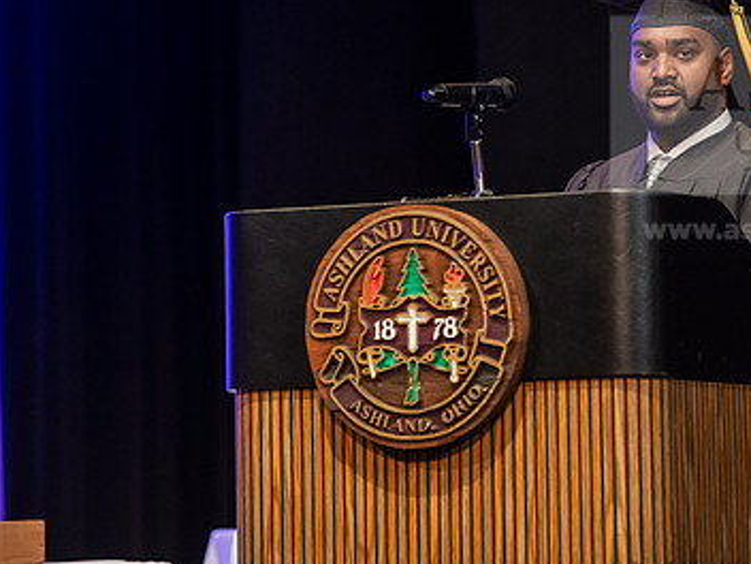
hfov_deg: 9.2
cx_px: 546
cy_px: 275
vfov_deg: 6.9
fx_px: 4643
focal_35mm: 214
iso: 4000
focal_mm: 135
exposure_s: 1/200
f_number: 3.2
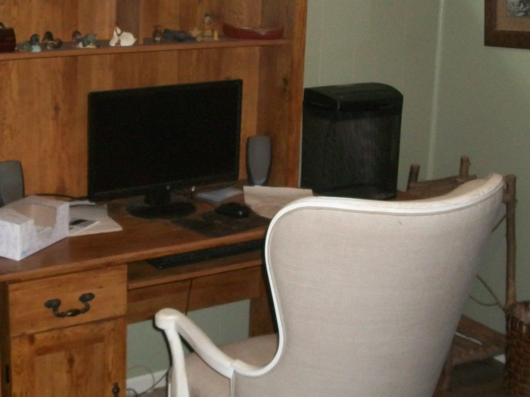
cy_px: 172
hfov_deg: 31.5
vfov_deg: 24.0
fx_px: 934
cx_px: 196
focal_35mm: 61
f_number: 2.9
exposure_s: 1/60
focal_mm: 5.7
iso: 160
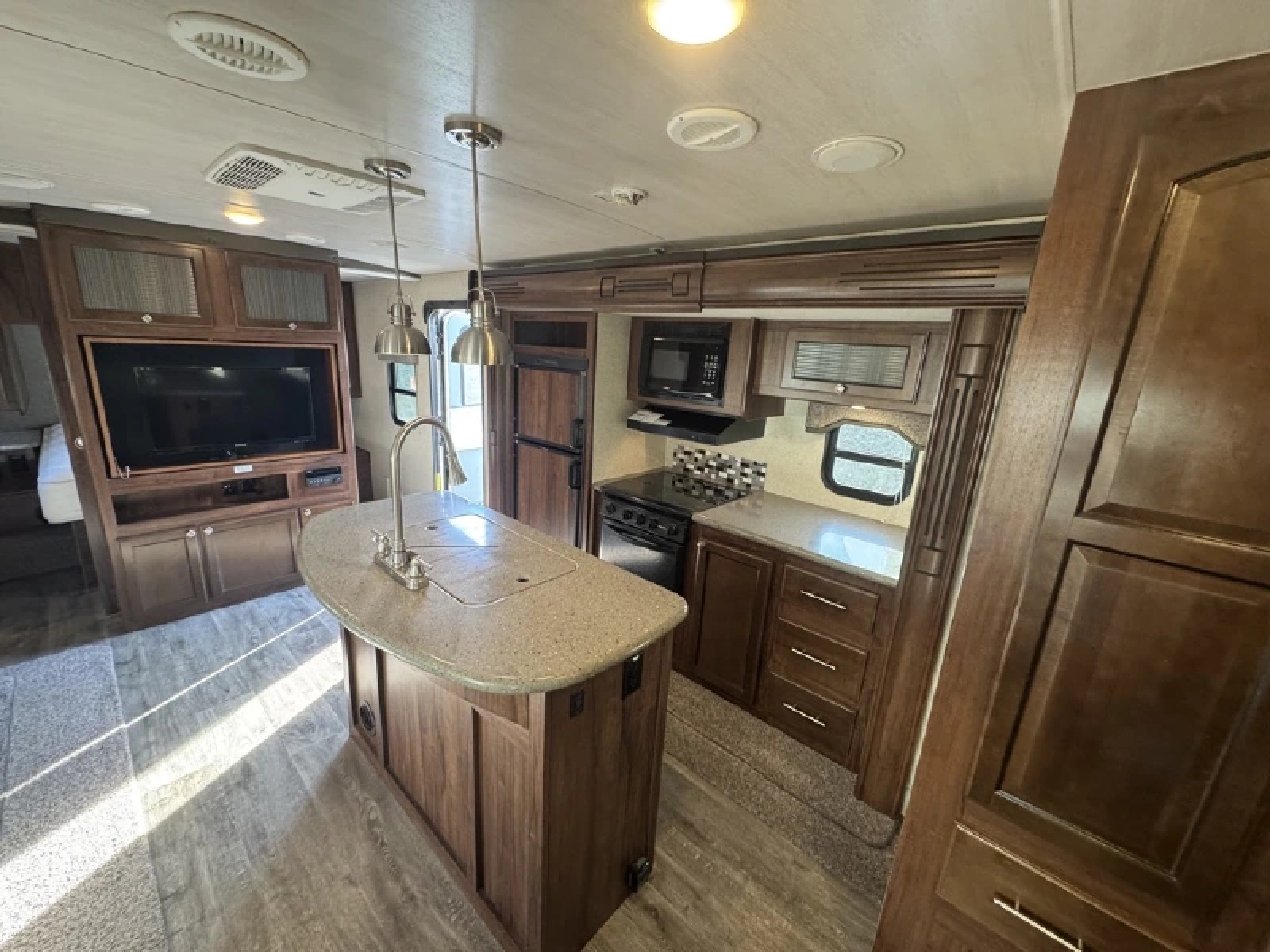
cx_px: 635
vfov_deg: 85.7
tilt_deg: -14.0
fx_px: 514
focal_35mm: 14
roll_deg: -0.5
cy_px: 476
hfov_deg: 102.1
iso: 320
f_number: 2.2
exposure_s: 1/81
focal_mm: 2.22
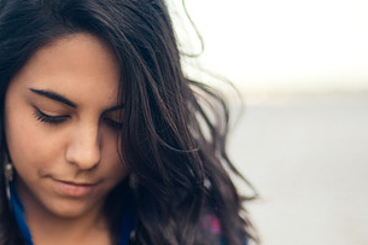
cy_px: 198
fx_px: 971
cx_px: 140
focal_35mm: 95
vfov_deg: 14.3
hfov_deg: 21.4
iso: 320
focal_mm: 50
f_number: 1.4
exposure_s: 1/5000
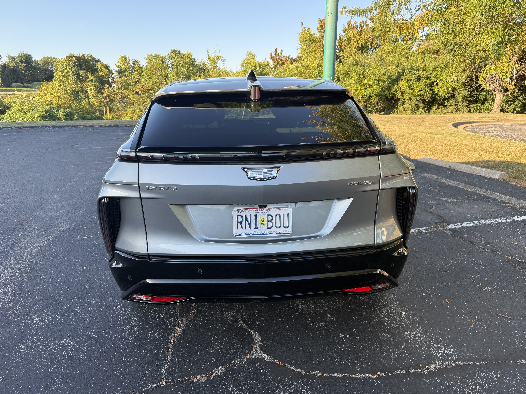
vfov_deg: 56.8
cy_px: 197
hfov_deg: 71.6
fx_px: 365
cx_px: 263
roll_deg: +0.8
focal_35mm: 24
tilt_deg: -15.5
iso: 80
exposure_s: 1/671
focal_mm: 6.76
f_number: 1.78
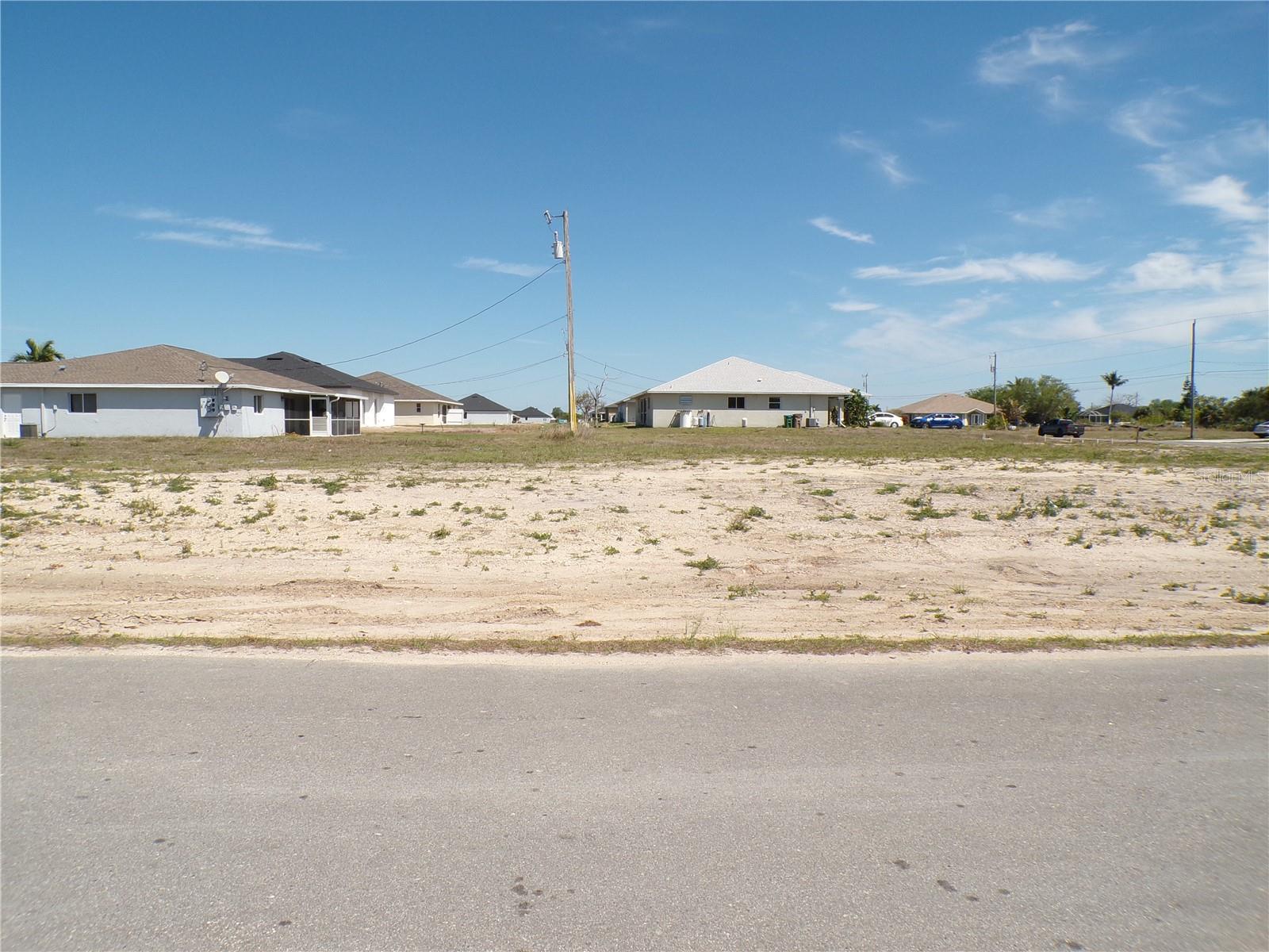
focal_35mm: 24
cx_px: 634
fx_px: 880
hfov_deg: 71.6
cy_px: 476
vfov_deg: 56.8
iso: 100
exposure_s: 1/550
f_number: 5.8
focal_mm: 4.3
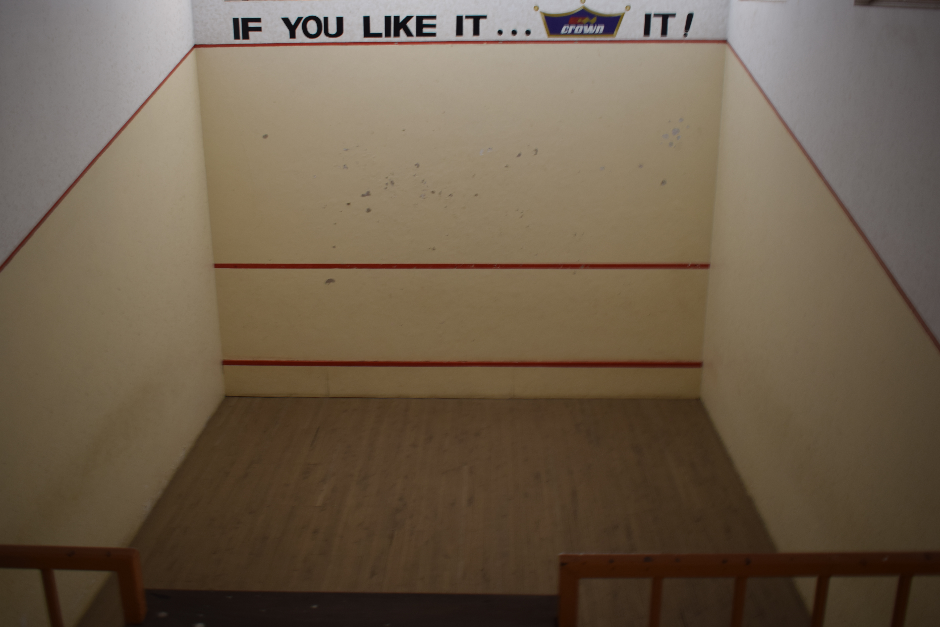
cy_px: 313
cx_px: 444
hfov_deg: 54.4
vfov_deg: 37.8
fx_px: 914
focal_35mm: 35
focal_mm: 22
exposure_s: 2.5
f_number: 3.8
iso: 100
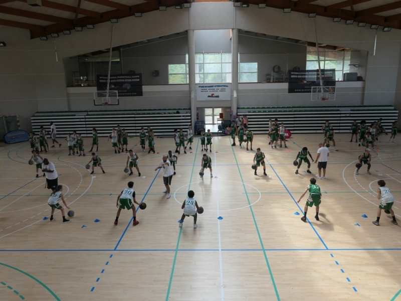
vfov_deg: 53.1
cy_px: 150
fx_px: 301
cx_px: 200
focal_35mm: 26
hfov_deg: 67.3
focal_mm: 8.8
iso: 125
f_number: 2.8
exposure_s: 1/160
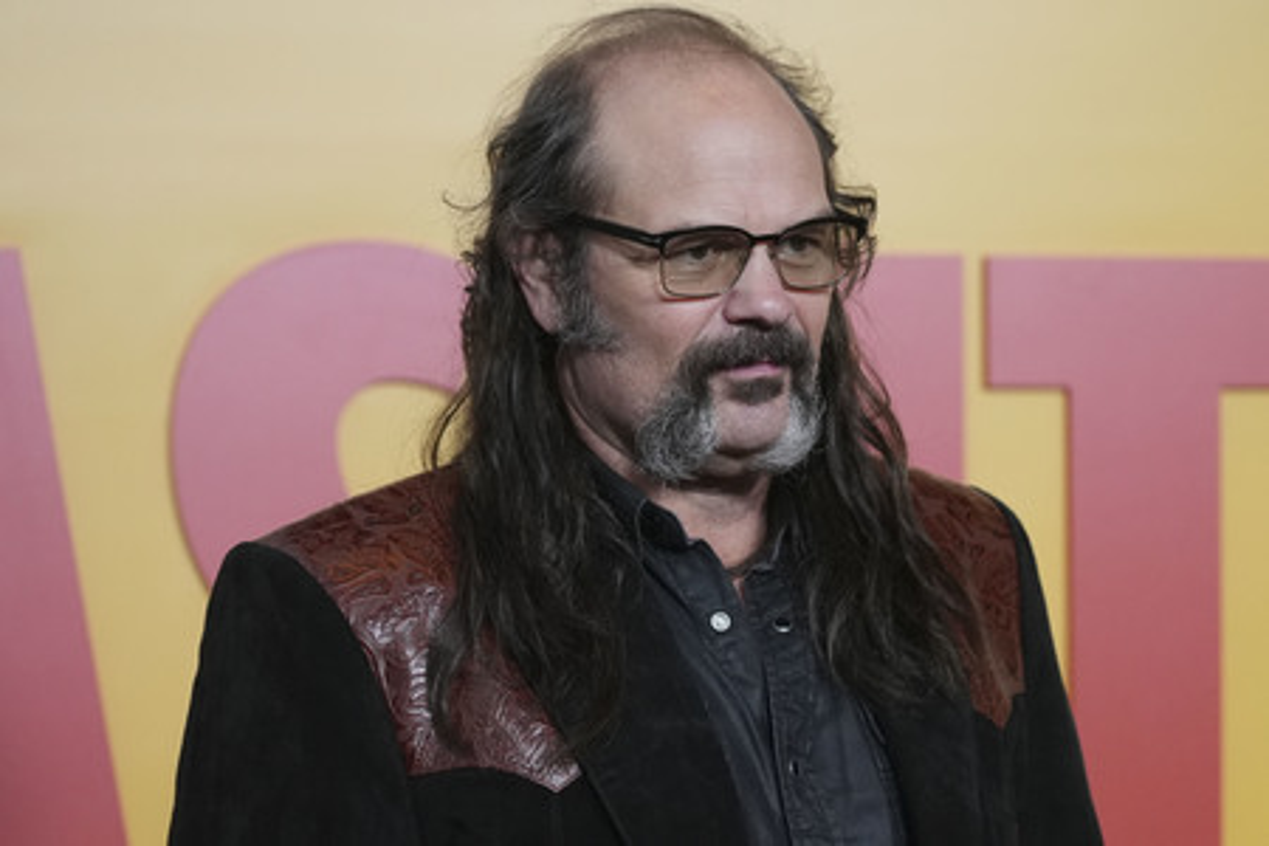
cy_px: 423
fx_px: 3525
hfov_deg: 20.4
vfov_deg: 13.7
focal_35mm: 100
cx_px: 634
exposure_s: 1/400
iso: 6400
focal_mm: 100
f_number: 4.5
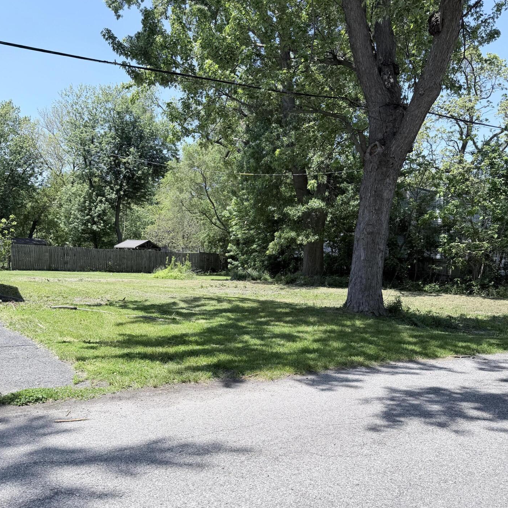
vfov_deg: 53.5
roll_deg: -1.7
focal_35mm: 30
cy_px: 315
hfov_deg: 54.0
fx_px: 498
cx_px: 244
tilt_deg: -7.1
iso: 80
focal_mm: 6.76
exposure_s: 1/2611
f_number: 1.78
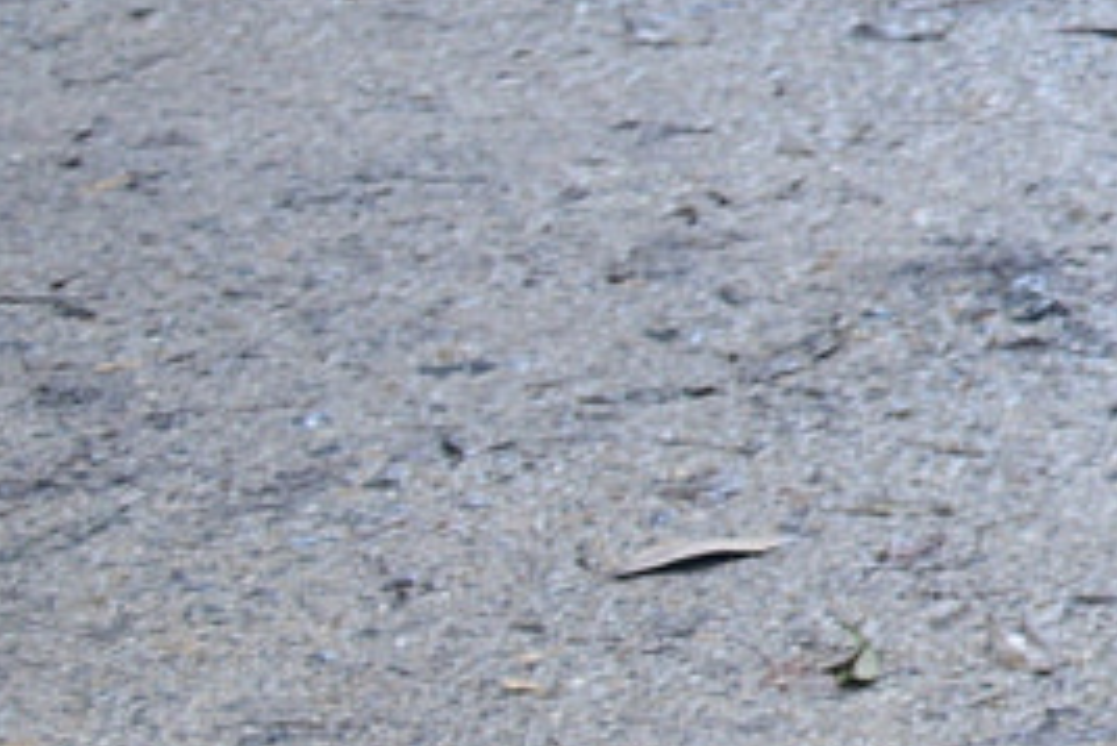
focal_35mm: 206
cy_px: -804
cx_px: 2859
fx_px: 6394
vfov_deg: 6.5
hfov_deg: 8.9
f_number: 8
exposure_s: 1/50
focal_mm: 23
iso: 400
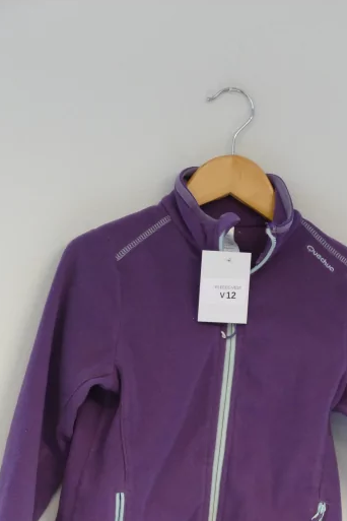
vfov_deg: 12.3
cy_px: 395
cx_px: 219
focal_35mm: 167
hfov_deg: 8.2
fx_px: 2414
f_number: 3.9
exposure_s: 1/50
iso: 1600
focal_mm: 39.2
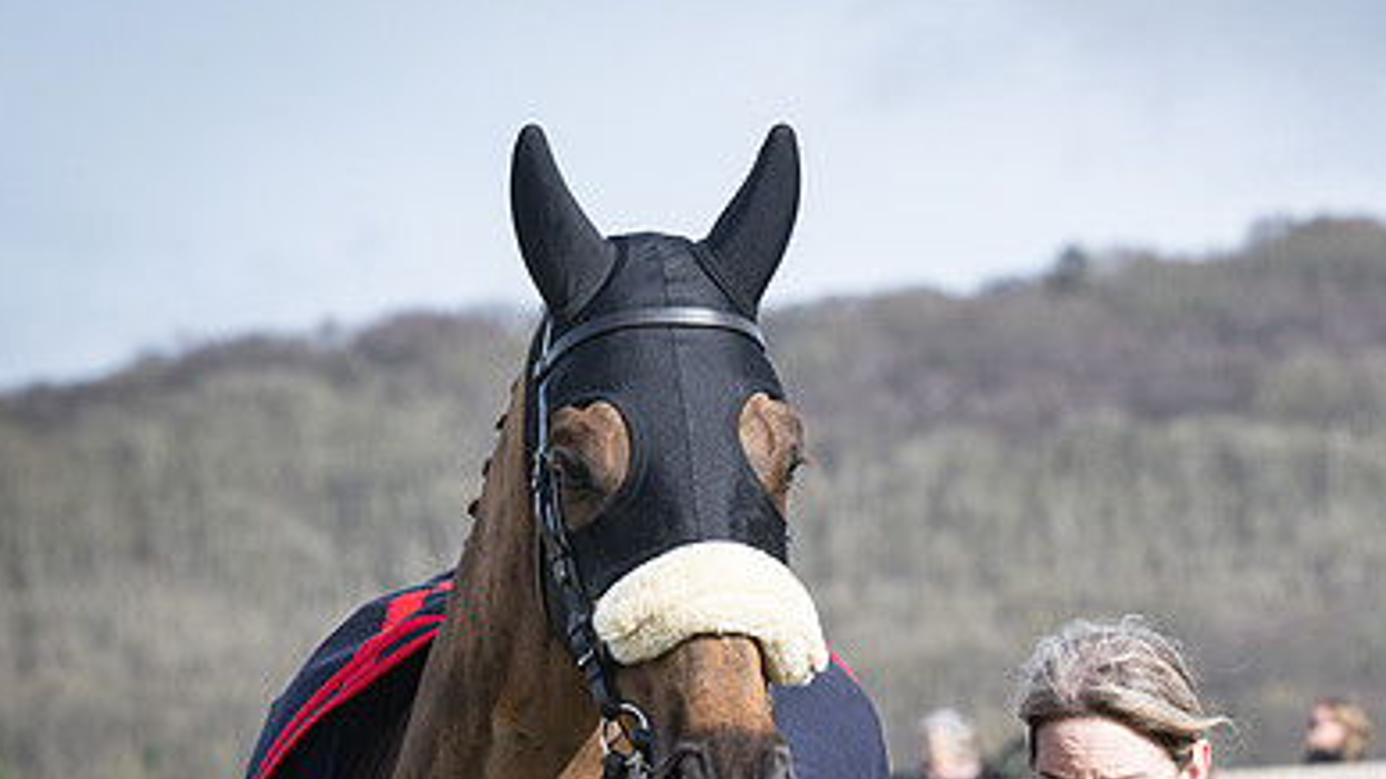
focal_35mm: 314
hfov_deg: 6.9
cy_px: 758
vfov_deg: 3.9
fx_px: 11537
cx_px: 928
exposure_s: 1/1250
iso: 400
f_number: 5.6
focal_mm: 115
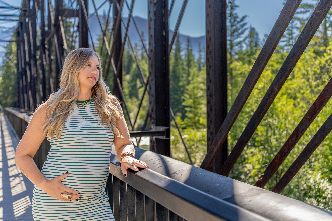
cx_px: 166
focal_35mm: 47
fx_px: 433
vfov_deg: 28.7
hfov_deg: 41.9
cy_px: 110
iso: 125
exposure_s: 1/320
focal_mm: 47
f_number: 3.2
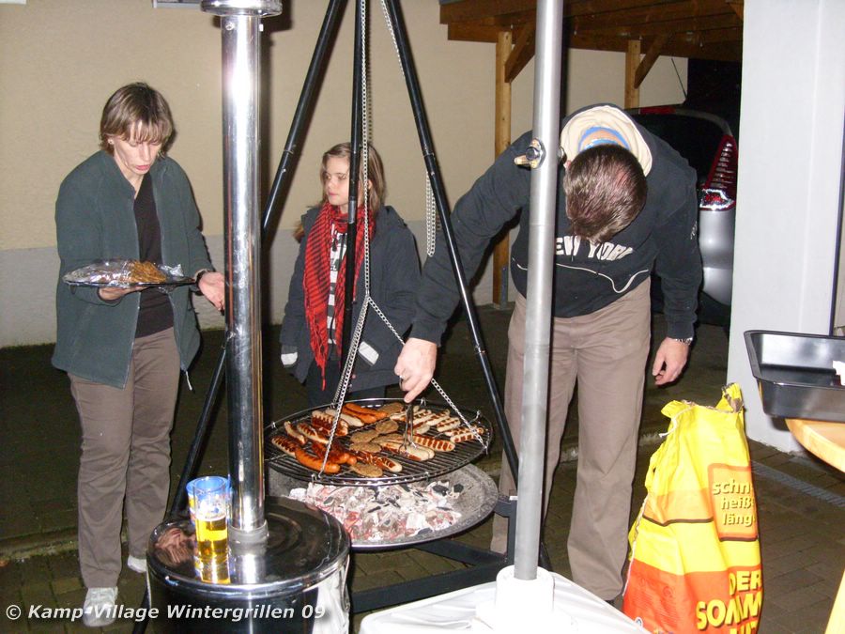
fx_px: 928
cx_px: 422
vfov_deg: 37.7
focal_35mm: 38
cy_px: 317
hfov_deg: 49.0
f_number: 2.8
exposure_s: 1/30
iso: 400
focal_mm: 6.3
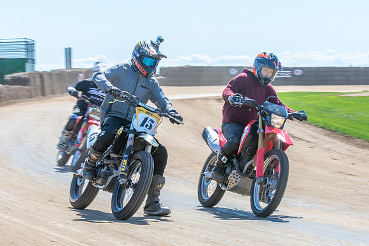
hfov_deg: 14.3
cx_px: 208
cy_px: 162
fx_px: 1472
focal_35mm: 144
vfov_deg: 9.6
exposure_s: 1/160
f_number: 8
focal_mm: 70
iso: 200
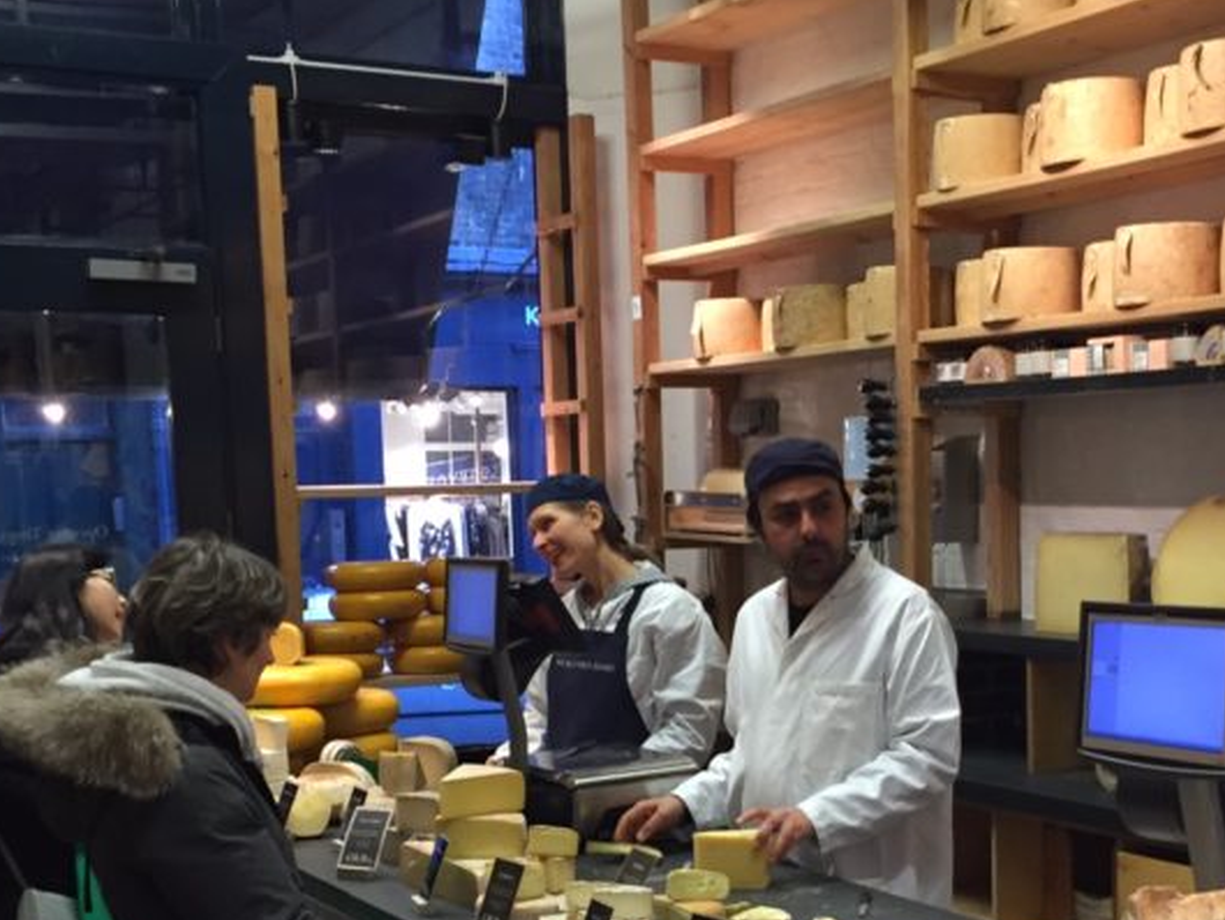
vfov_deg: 25.8
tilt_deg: -7.4
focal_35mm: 56
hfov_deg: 34.0
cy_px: 691
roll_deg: +0.5
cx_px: 818
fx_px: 1983
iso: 200
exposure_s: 1/33
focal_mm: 4.15
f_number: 2.2
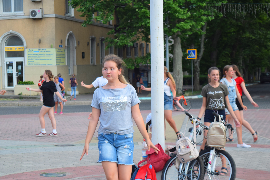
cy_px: 90
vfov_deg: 16.6
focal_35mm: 82
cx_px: 135
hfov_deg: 24.6
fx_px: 619
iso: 400
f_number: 6.3
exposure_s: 1/160
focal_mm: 55
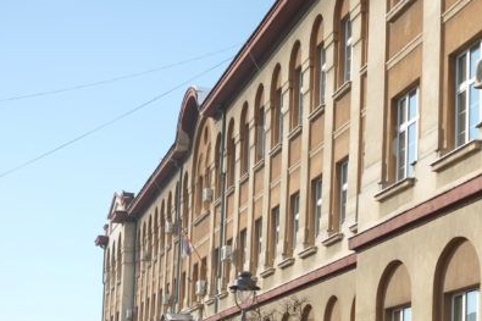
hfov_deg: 24.8
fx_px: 1071
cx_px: 408
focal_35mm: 80
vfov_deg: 16.8
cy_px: 286
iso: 200
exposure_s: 1/2700
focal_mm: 27
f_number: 2.8
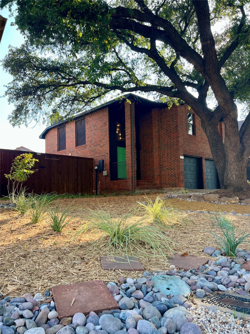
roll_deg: +1.1
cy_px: 167
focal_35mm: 26
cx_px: 125
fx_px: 250
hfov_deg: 53.1
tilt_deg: +6.5
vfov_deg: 67.3
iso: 50
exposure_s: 1/468
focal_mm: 5.7
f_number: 1.5
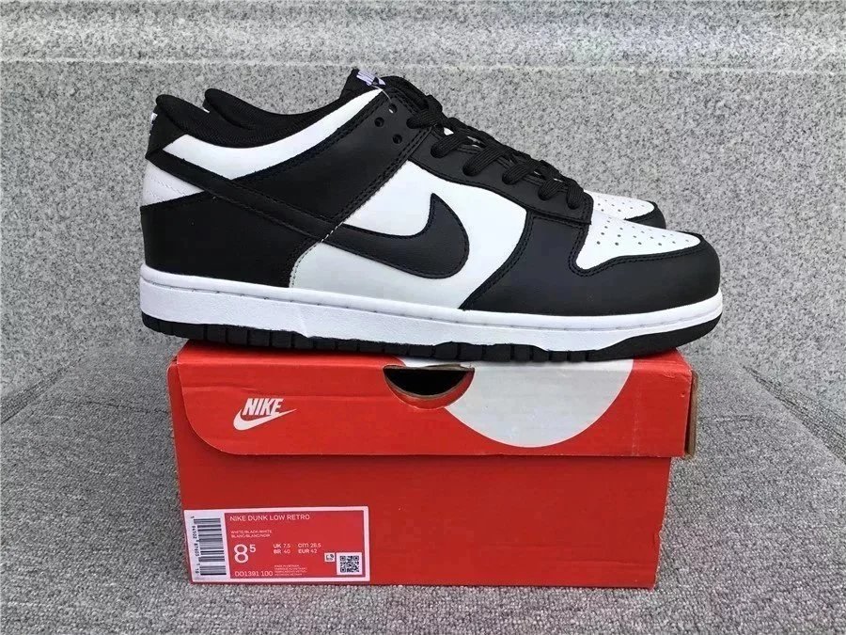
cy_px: 318
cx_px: 423
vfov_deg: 45.4
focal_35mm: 31
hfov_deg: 58.4
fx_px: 758
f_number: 2.4
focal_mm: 3.3
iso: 25
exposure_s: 1/791
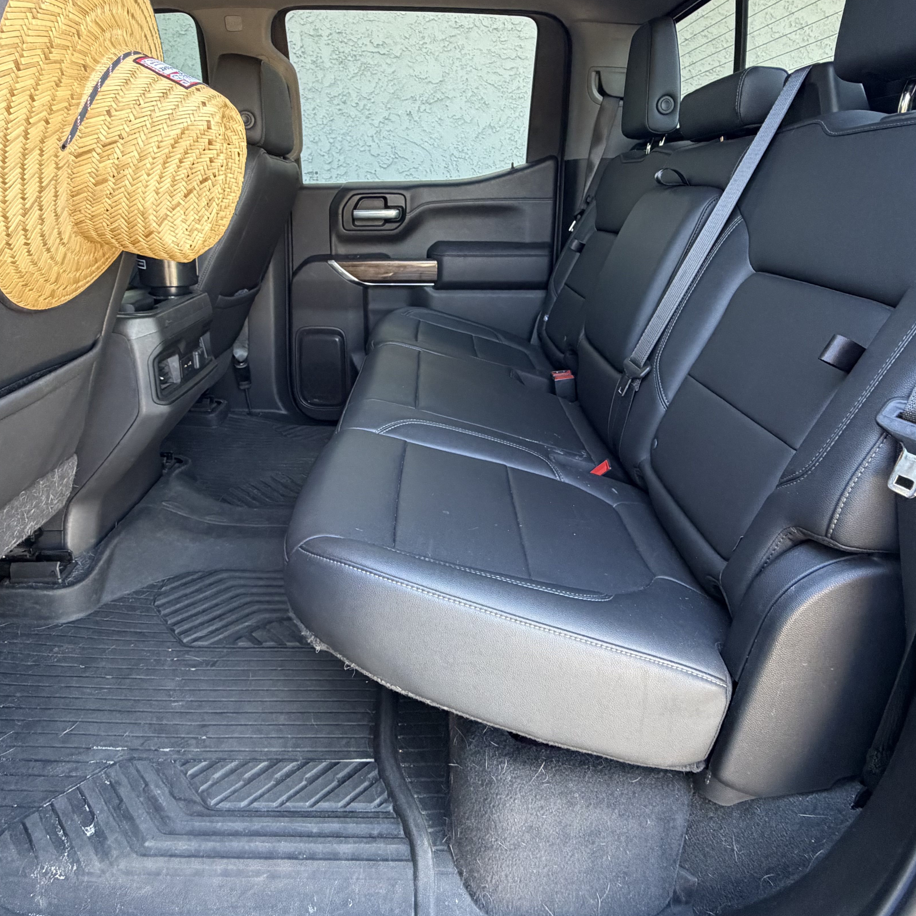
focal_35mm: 22
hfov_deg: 69.5
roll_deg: -0.9
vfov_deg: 69.2
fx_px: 659
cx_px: 423
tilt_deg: -13.3
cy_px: 383
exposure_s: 1/102
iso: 320
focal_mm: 2.22
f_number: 2.2
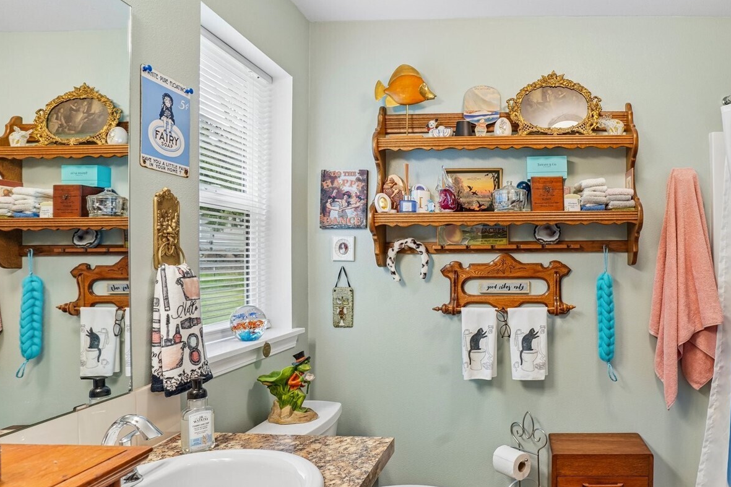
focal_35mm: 23
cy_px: 256
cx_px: 507
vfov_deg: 55.1
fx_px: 467
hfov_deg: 73.0
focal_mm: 16
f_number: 8
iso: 400
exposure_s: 1/13
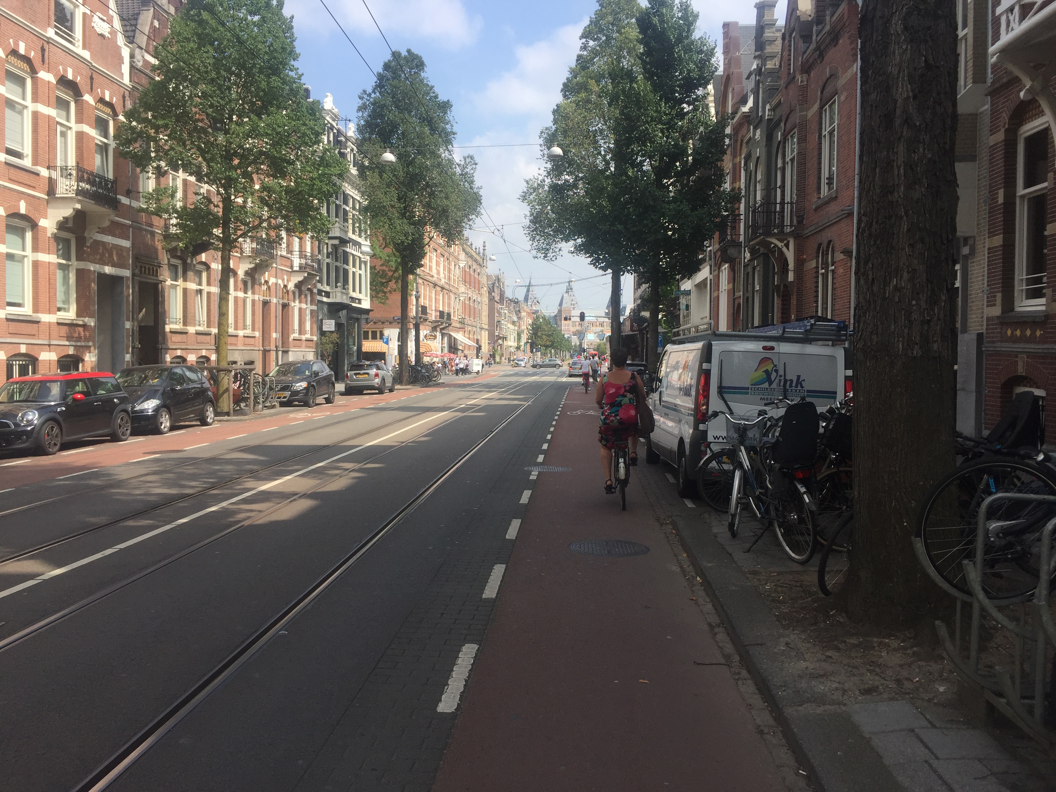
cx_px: 528
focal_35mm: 29
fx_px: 885
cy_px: 396
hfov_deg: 61.7
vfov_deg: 48.2
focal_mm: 4.15
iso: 32
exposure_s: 1/1199
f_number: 2.2
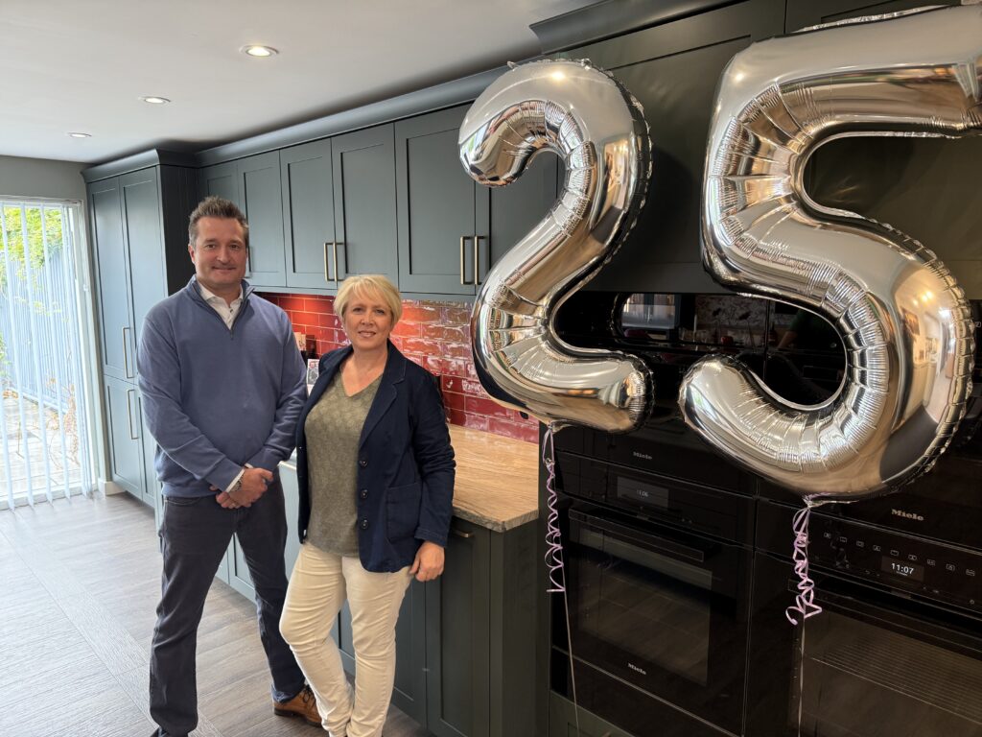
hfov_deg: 71.6
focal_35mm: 24
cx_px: 491
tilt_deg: -8.3
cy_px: 368
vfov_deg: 56.8
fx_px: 681
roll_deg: -0.2
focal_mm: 6.76
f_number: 1.78
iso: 160
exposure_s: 1/50
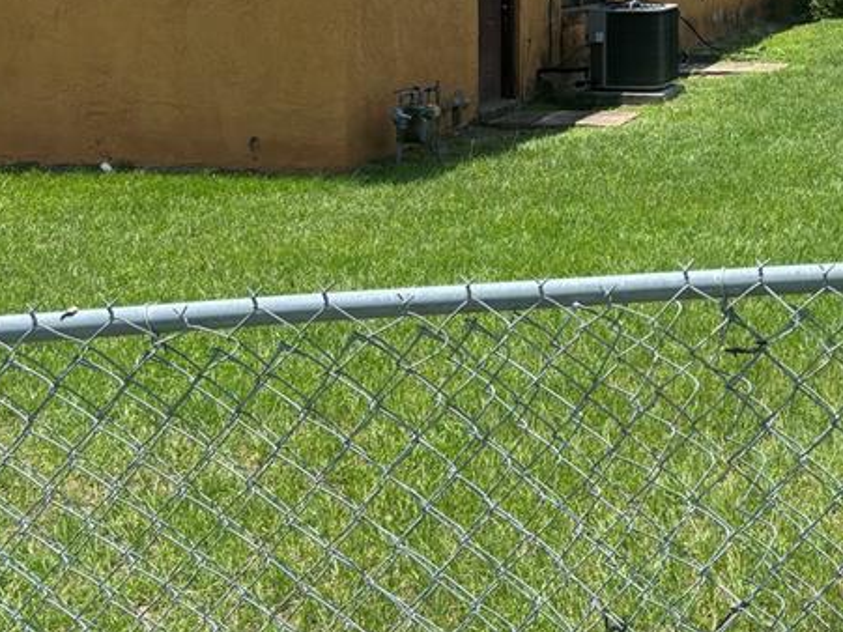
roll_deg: -1.5
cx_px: 845
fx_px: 1436
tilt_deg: -2.9
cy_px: -13
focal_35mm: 59
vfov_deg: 23.7
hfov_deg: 30.4
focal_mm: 5.96
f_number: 1.6
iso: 50
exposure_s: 1/2857
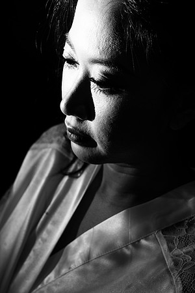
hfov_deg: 19.5
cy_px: 146
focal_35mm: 70
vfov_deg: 28.8
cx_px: 98
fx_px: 569
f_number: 8
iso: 100
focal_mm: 70
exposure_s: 1/160
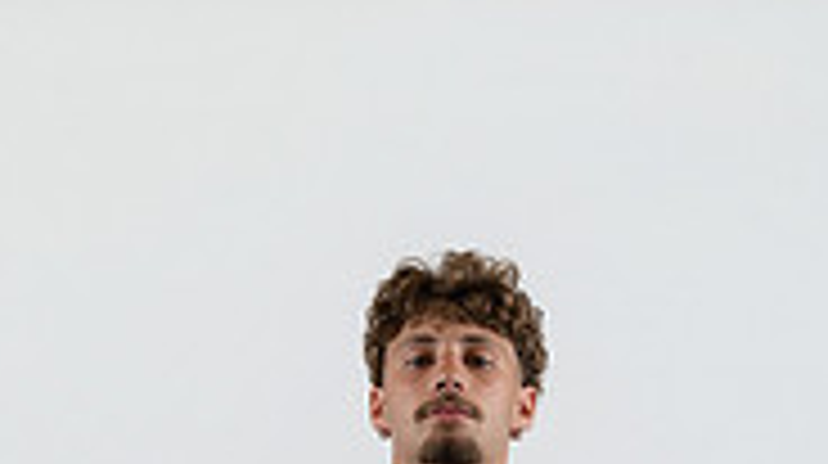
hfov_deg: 21.0
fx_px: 2232
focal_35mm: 102
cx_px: 441
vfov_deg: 10.6
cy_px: 996
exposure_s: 1/125
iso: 250
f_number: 4
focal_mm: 39.7
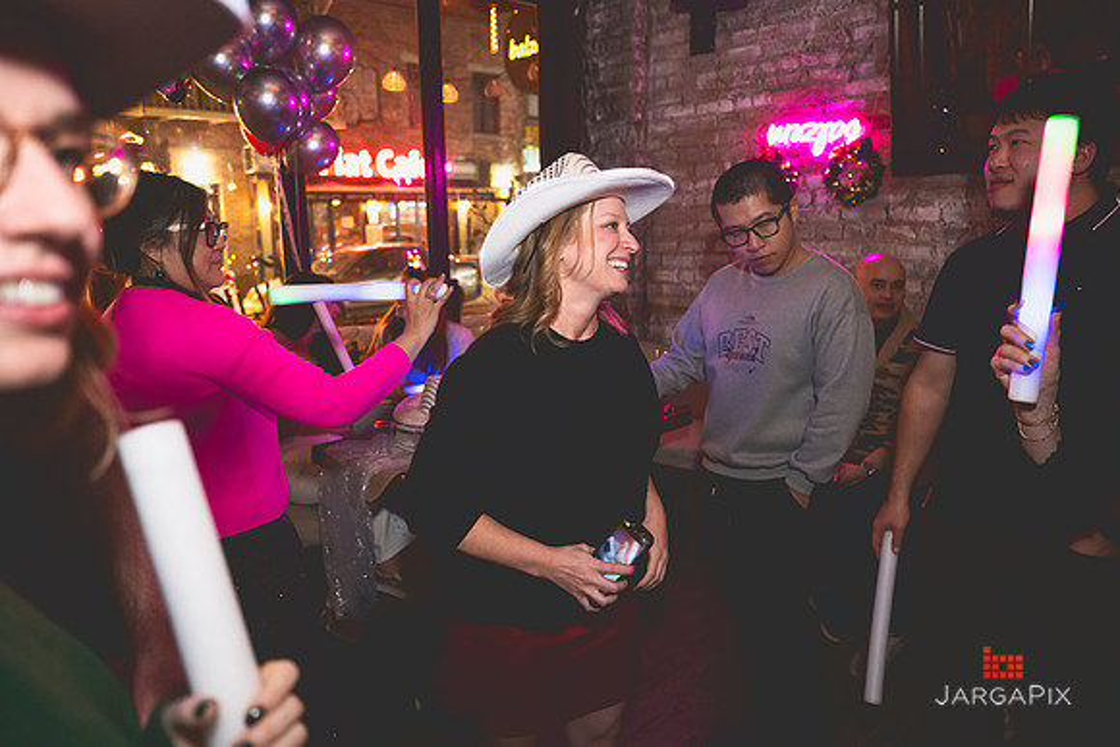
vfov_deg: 49.6
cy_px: 374
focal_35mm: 26
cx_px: 560
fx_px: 809
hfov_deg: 69.4
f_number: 2.8
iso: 3200
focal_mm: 25.5
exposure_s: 1/100
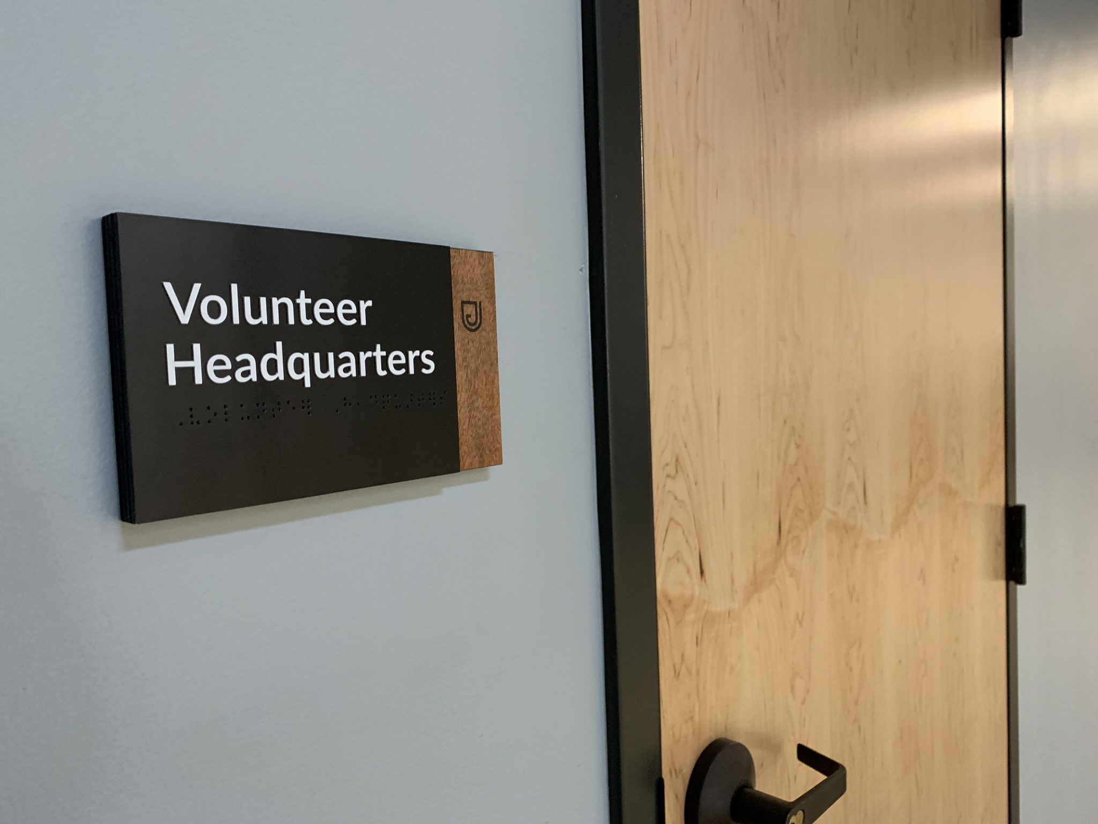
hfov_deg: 67.3
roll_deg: +1.5
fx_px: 825
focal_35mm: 26
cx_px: 549
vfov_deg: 53.1
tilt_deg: -1.8
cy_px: 412
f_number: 1.8
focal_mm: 4.25
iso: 250
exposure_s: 1/40
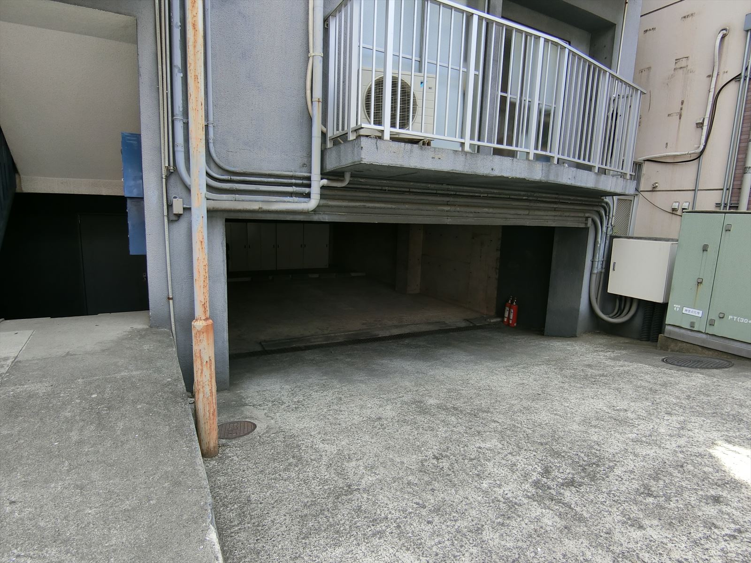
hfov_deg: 84.7
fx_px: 412
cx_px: 376
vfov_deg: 68.7
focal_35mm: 19
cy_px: 282
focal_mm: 4.06
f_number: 2.7
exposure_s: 1/400
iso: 80
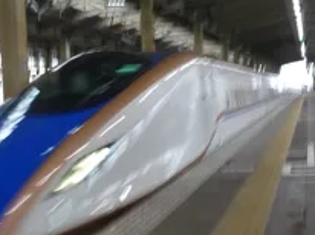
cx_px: 29
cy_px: 131
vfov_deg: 26.0
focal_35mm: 56
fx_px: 509
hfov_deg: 32.6
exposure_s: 1/30
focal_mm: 4.1
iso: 125
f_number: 3.5
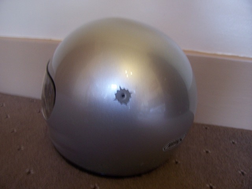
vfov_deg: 41.8
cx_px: 126
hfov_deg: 54.0
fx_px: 248
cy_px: 94
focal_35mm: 34
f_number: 2.7
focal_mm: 5.6
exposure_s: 1/8
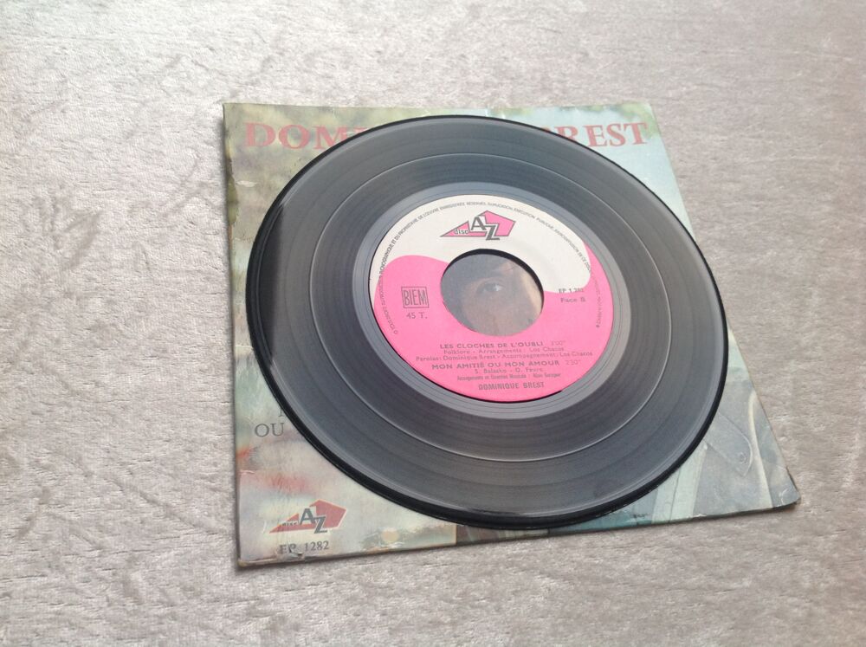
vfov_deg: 40.6
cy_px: 324
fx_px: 874
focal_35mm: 35
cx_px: 433
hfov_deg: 52.7
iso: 50
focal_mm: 4.28
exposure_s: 1/20
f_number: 2.4
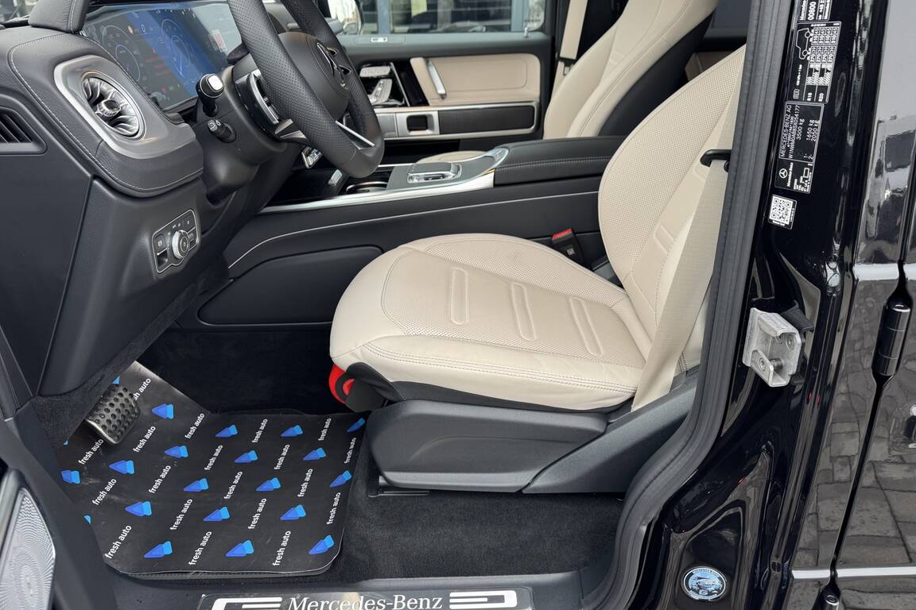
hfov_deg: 69.4
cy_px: 284
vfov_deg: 49.5
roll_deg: -0.5
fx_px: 662
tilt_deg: -23.7
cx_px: 476
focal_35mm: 26
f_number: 1.78
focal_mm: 6.76
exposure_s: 1/121
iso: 125
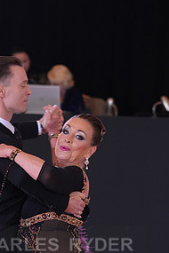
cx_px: 24
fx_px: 2049
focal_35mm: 291
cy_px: 256
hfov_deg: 4.7
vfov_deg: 7.1
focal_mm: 143
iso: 1250
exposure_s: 1/200
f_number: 4.5
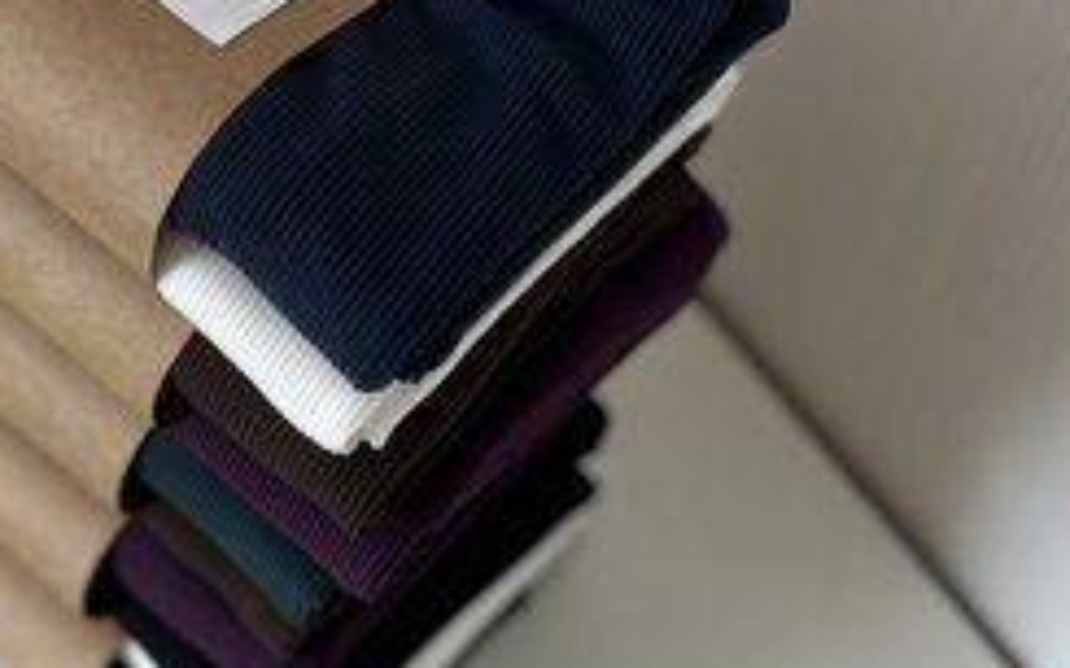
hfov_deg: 33.3
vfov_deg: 21.4
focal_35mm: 60
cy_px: 142
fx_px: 1749
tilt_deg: -45.5
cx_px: 258
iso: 50
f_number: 1.5
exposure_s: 1/121
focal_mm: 5.7
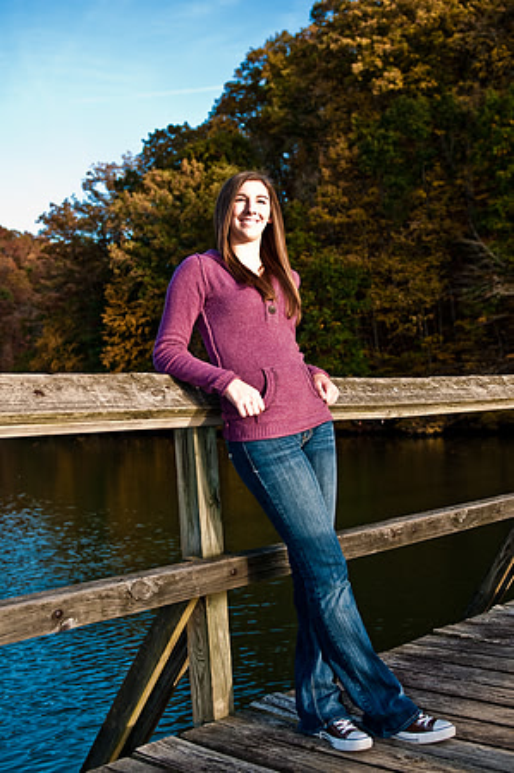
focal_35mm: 44
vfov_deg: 45.0
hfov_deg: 30.8
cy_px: 386
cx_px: 257
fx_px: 934
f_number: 2.8
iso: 100
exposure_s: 1/250
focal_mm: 29
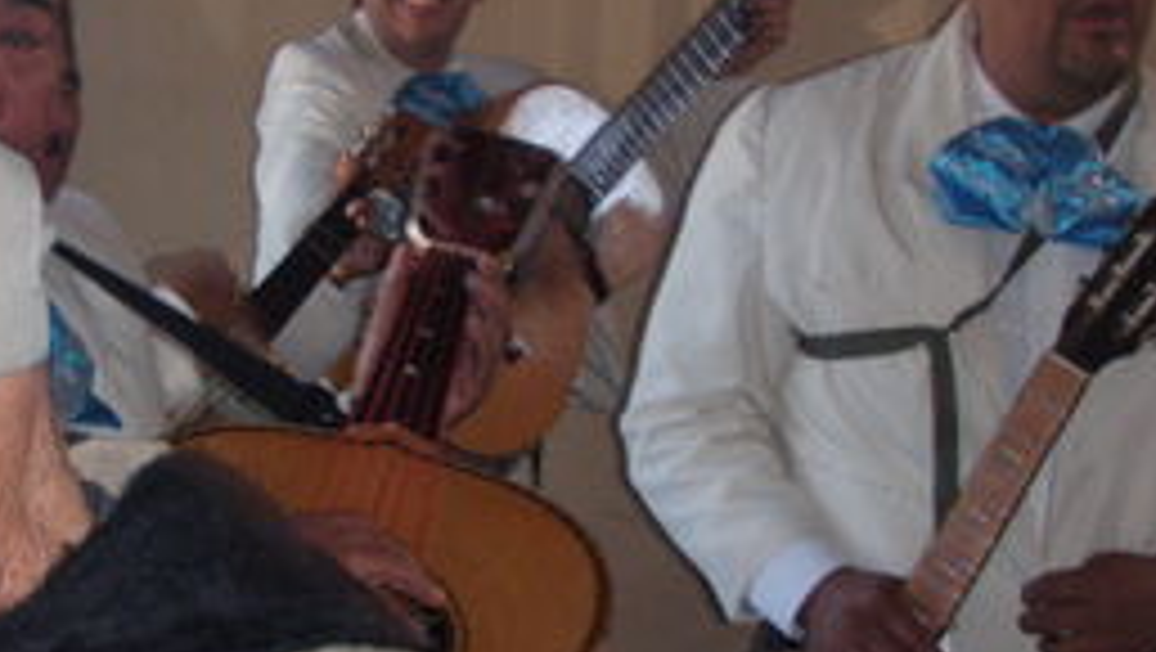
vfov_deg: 11.8
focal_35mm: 103
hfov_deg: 20.7
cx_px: 409
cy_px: 270
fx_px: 3160
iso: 100
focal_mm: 6.7
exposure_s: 1/30
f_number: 3.5
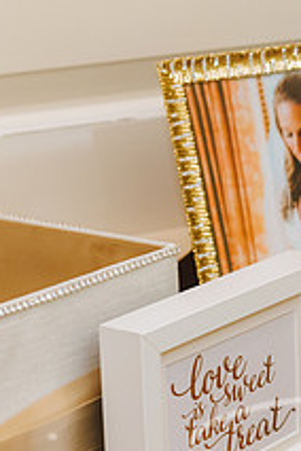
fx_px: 1881
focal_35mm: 150
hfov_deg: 9.0
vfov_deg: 13.7
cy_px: 240
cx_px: 399
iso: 1600
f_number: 4
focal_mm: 55
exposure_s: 1/160
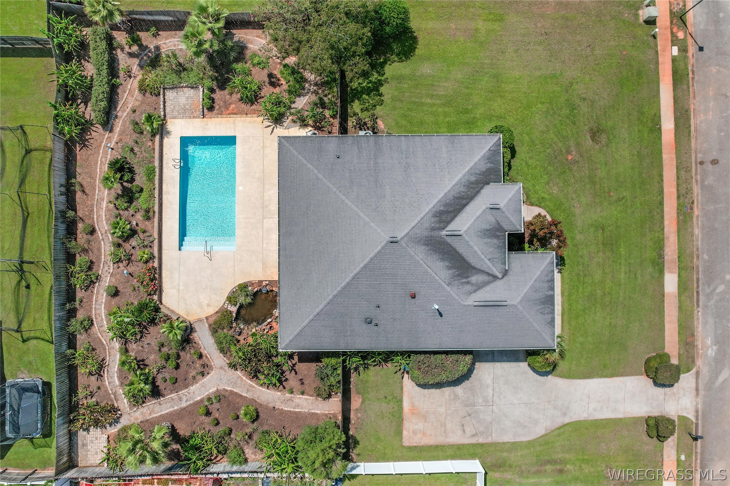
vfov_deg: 57.2
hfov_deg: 78.6
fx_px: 446
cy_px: 243
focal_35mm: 22
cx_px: 365
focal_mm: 8.38
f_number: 2.8
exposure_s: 1/730
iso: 100
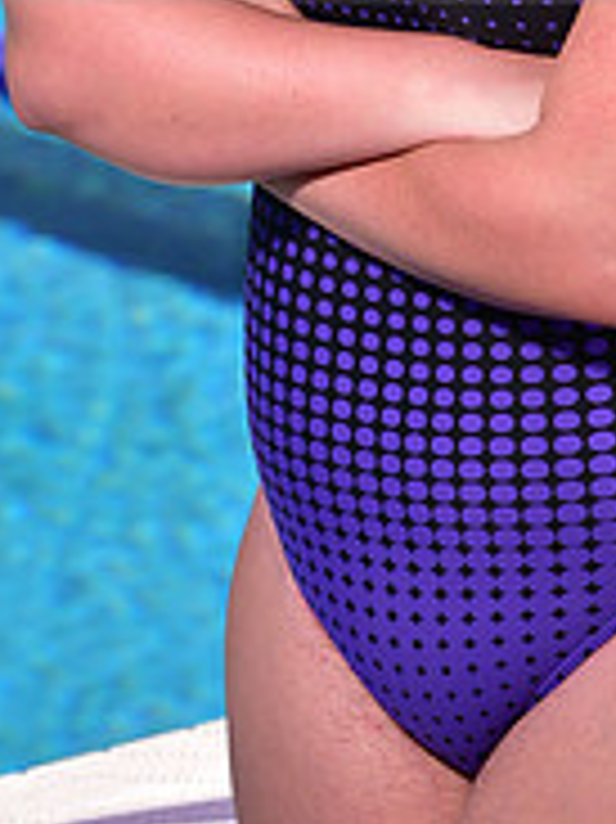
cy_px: -140
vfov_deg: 4.1
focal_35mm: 487
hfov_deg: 3.0
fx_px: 11569
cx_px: 573
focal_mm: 160
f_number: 8
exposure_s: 1/250
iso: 80
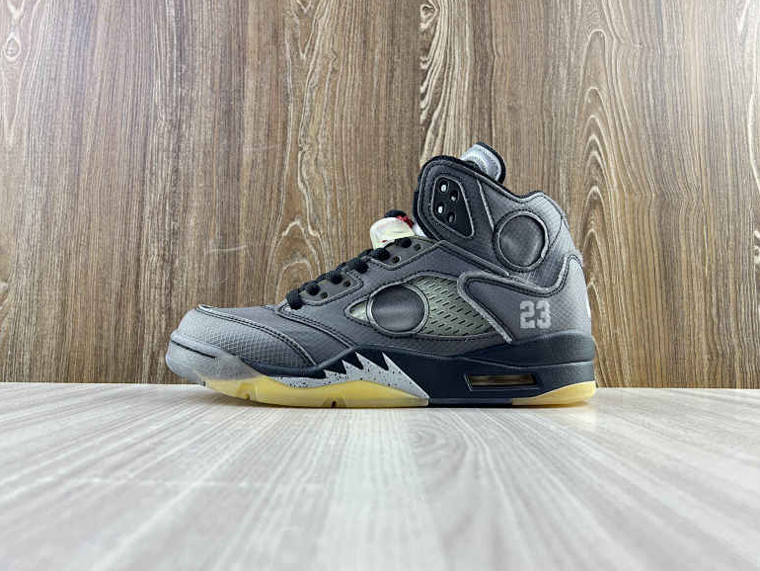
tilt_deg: +3.0
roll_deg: -0.4
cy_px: 290
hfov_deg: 65.3
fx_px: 593
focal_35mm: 27
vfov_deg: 51.4
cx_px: 386
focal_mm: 5.7
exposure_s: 1/100
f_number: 1.5
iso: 40
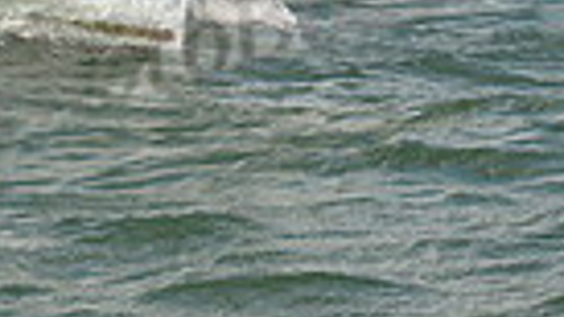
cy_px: -126
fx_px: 5188
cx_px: -239
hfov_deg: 6.2
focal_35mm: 347
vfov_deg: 3.5
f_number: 13
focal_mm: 78
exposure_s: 1/800
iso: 320
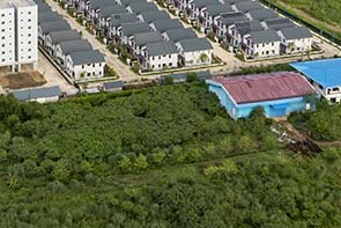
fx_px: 862
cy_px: -130
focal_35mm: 91
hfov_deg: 21.6
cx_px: 1
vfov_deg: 14.0
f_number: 6.3
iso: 100
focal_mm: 10.26
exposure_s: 1/240
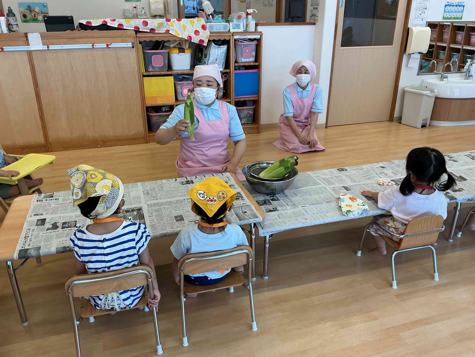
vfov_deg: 48.2
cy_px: 178
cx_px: 238
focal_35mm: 29
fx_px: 398
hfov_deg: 61.7
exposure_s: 1/120
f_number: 1.8
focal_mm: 3
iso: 32
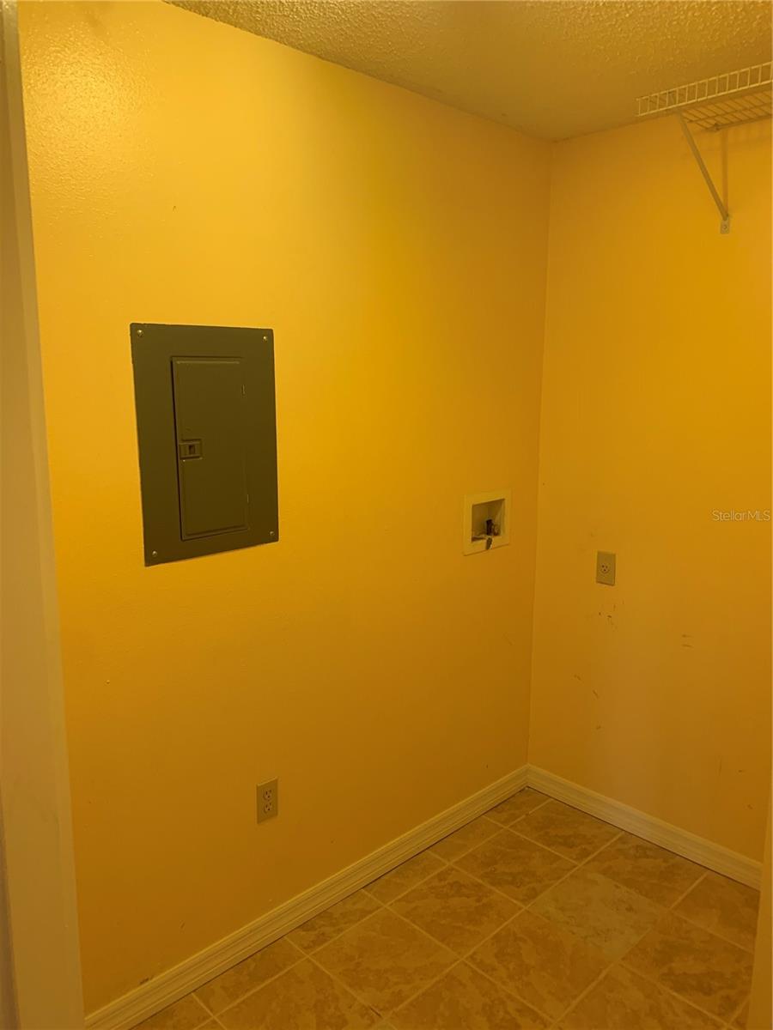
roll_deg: -0.1
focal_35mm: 26
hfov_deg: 53.1
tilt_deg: -8.5
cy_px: 515
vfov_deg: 67.3
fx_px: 774
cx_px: 386
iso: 100
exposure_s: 1/60
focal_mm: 4.25
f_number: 1.8
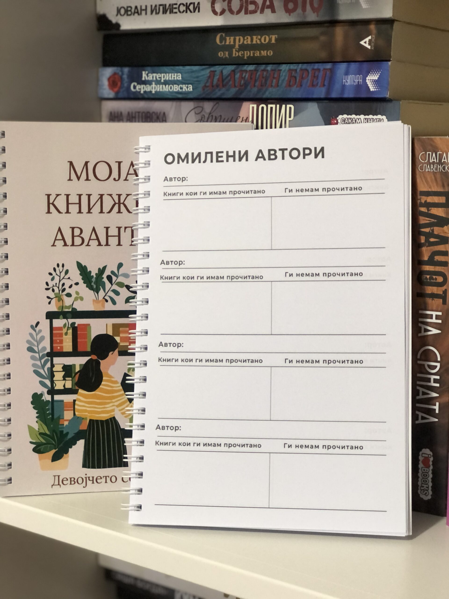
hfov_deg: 25.7
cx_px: 224
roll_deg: -0.9
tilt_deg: -10.6
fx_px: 986
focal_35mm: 57
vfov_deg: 33.8
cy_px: 300
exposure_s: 1/30
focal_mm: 6.6
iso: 125
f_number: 2.8
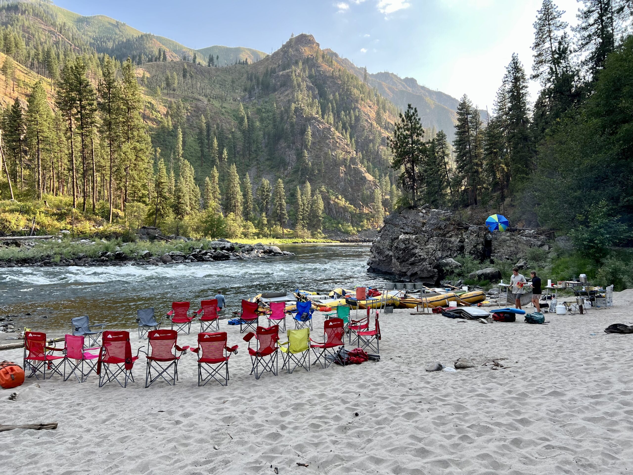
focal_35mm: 26
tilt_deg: +0.4
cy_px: 238
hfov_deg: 67.3
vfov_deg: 53.1
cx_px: 316
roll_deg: +1.3
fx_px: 475
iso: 50
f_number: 1.5
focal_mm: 5.7
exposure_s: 1/555
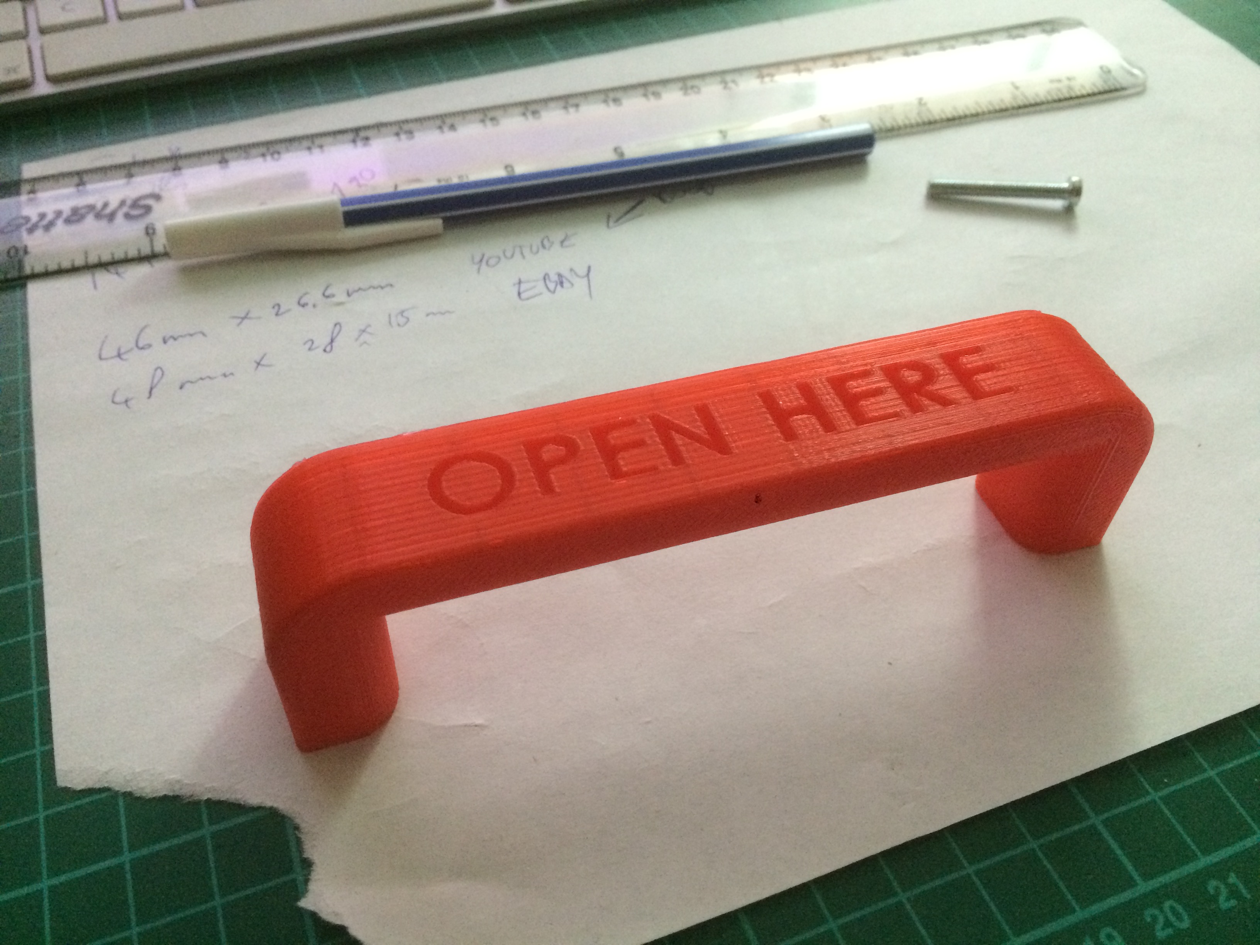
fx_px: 1056
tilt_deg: -48.9
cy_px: 472
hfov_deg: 61.7
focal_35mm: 29
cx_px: 630
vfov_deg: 48.2
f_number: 2.2
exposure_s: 1/25
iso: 320
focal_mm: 4.15
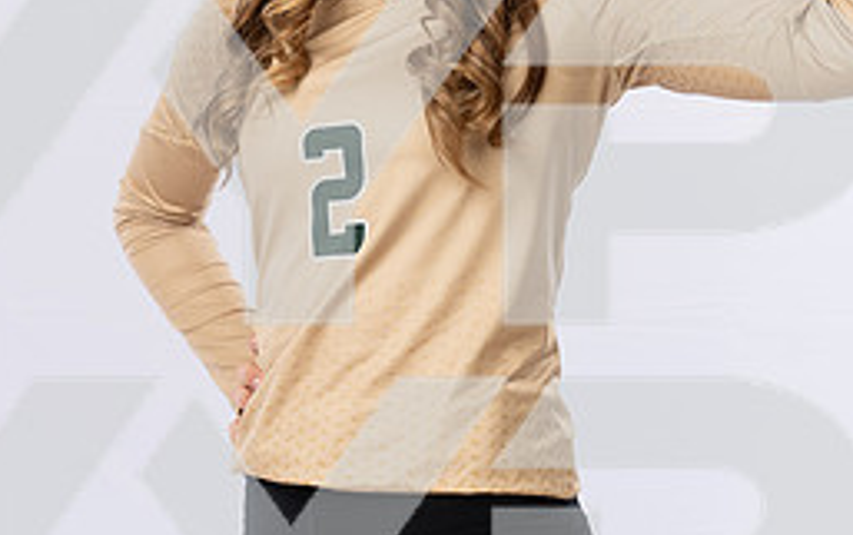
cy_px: 151
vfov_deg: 8.2
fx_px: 3745
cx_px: 438
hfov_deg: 13.0
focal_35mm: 161
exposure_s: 1/250
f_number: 6.3
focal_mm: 70
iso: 160
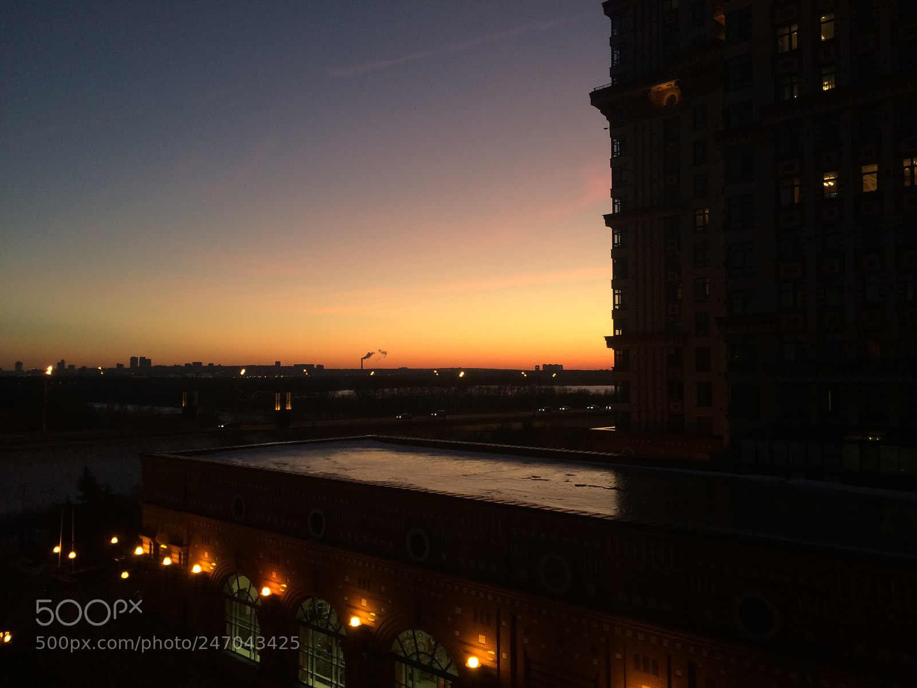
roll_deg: +1.4
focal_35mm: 29
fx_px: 768
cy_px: 344
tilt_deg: +2.2
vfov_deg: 48.2
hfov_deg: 61.7
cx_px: 458
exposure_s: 1/33
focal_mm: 4.15
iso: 32
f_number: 2.2
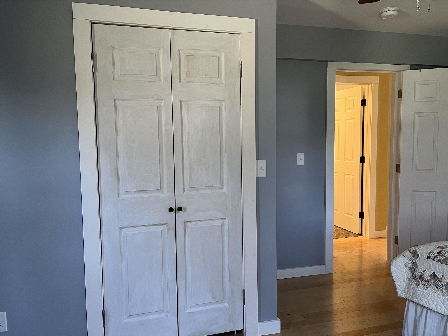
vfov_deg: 53.1
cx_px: 224
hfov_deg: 67.3
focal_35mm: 26
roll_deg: +0.9
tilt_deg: -3.8
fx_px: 336
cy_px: 168
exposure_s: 1/60
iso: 160
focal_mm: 5.1
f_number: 1.6
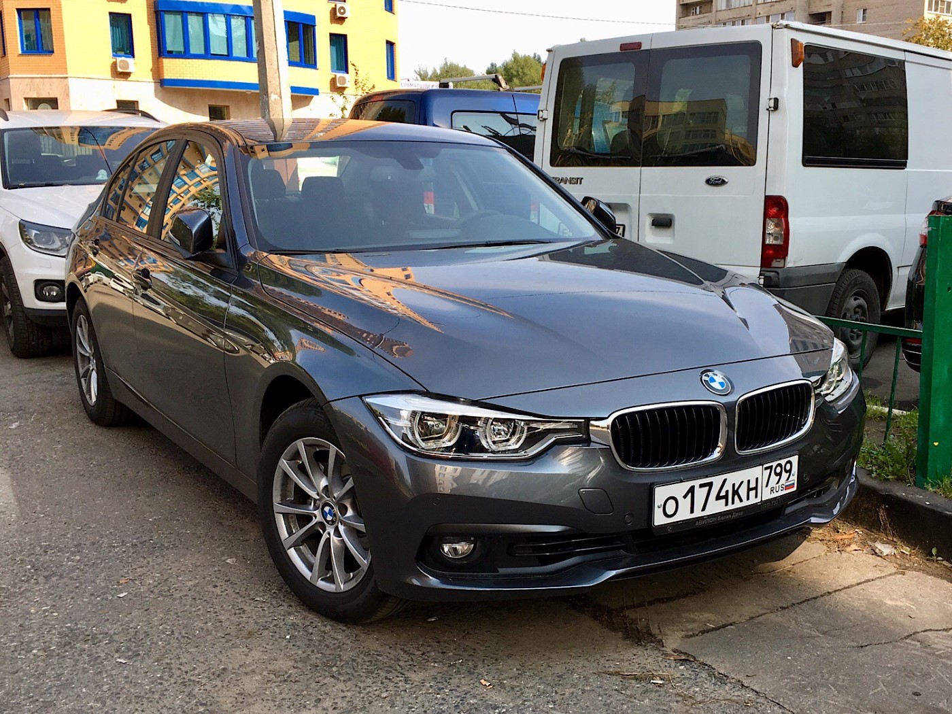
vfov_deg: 48.2
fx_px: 798
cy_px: 357
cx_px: 476
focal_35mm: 29
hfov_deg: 61.7
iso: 25
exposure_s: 1/475
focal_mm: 4.15
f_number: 2.2
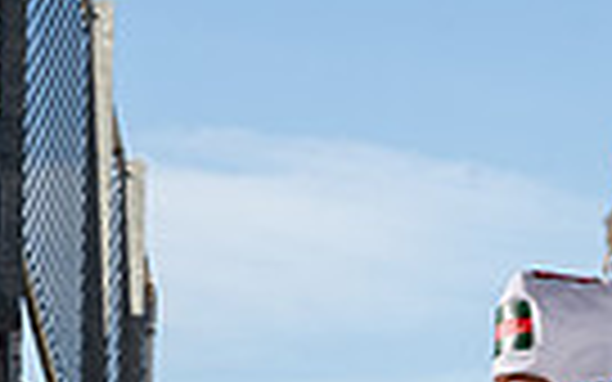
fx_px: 3936
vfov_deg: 5.4
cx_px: 662
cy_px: 912
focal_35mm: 236
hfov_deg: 8.8
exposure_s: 1/250
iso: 160
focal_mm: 70
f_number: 10
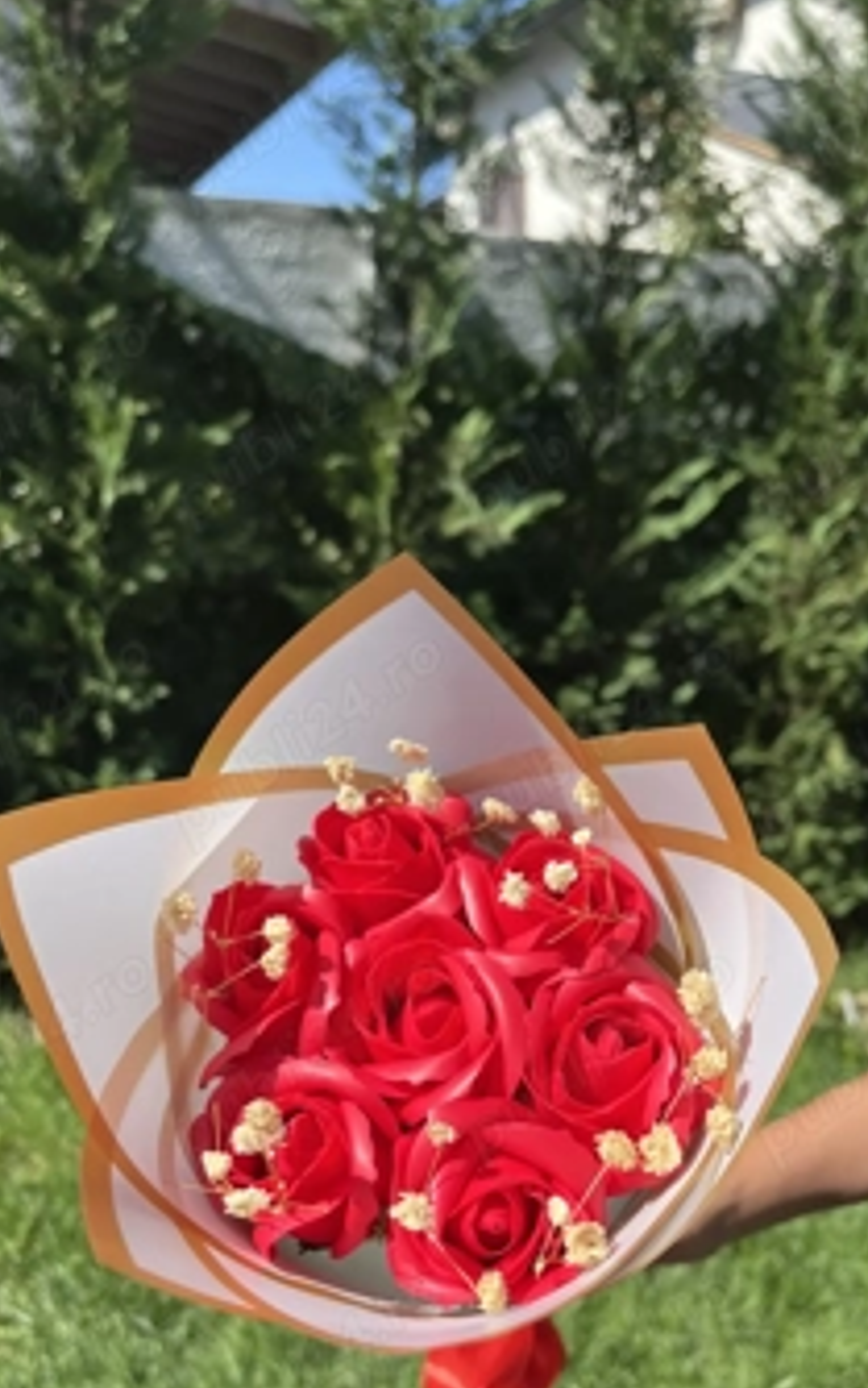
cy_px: 806
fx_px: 1248
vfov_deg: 57.8
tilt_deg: -16.7
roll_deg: -3.2
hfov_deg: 38.3
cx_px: 453
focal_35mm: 33
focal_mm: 5.1
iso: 50
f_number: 1.6
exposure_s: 1/1957
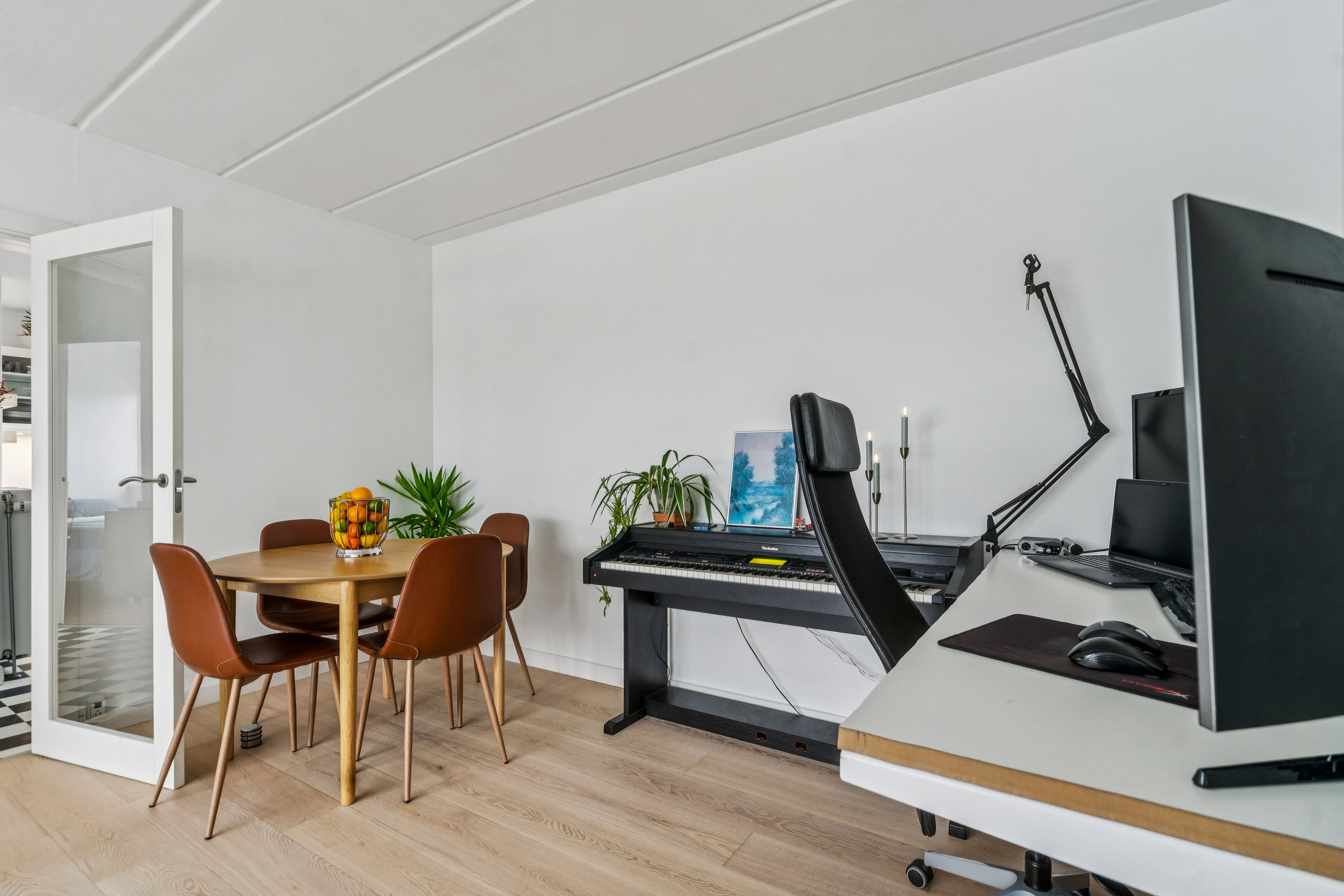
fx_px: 560
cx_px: 672
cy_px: 448
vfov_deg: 77.3
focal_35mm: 15
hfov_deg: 100.4
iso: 250
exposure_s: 1/30
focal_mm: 15
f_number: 5.6
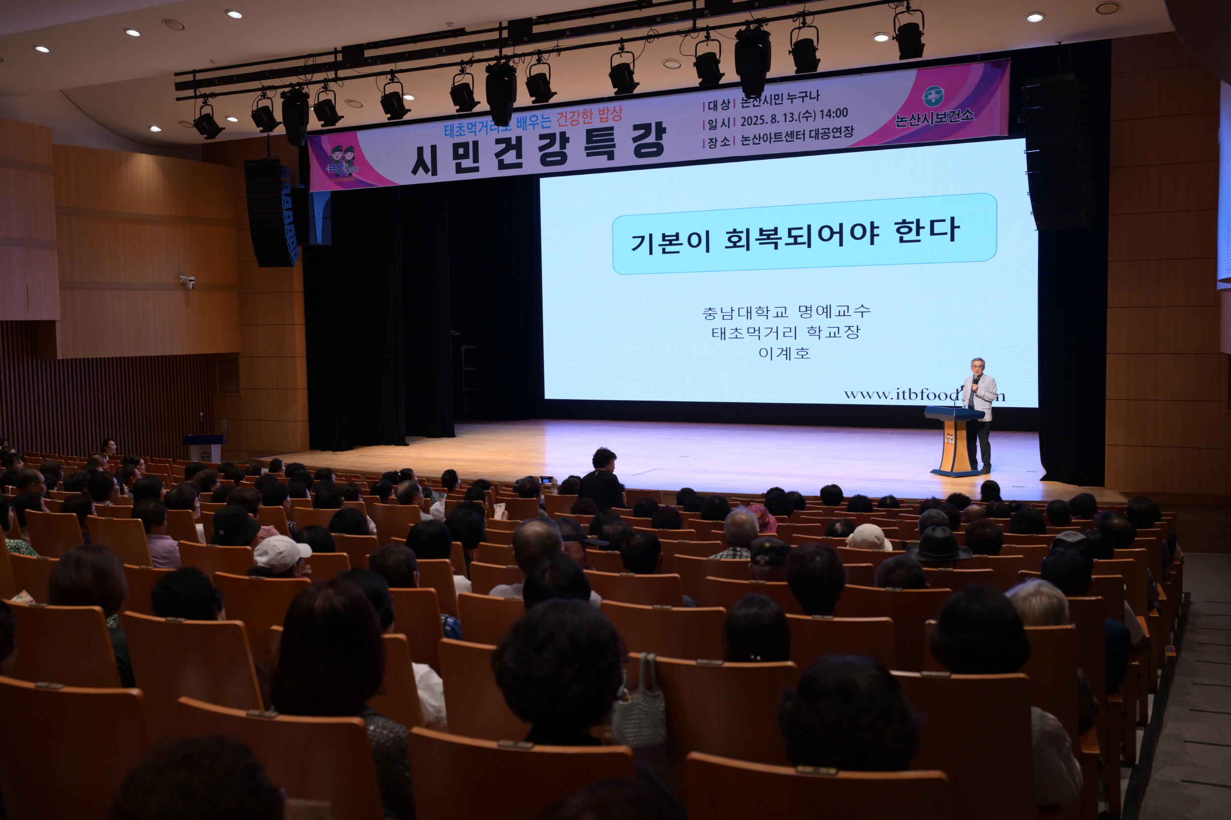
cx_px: 616
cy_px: 410
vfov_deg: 38.9
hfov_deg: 55.8
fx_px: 1162
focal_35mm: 34
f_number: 5
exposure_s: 1/200
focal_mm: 34
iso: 1000
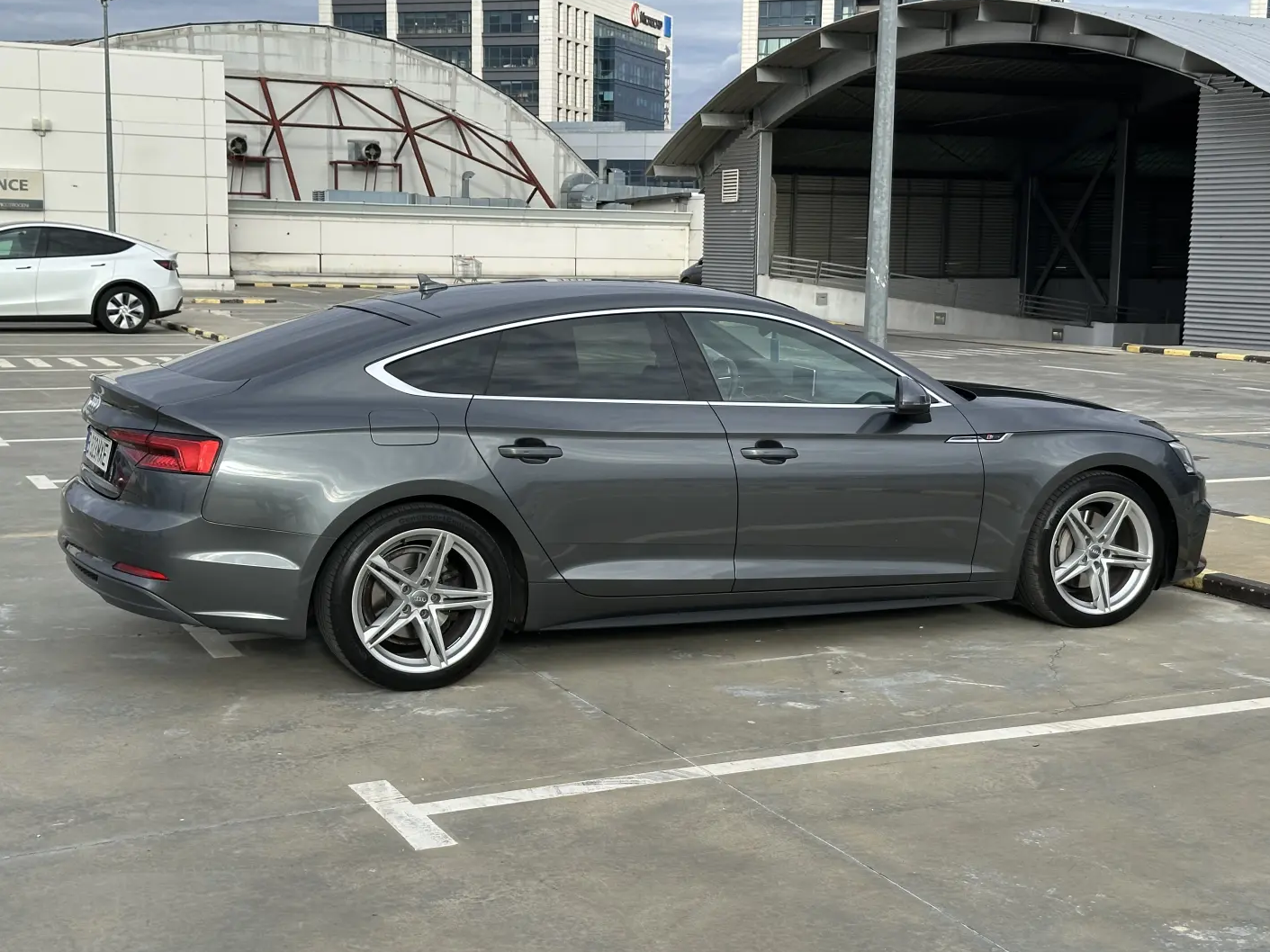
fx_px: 1798
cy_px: 480
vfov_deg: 29.7
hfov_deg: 38.9
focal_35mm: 49
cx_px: 646
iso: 64
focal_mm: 6.86
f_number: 1.78
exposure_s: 1/1475
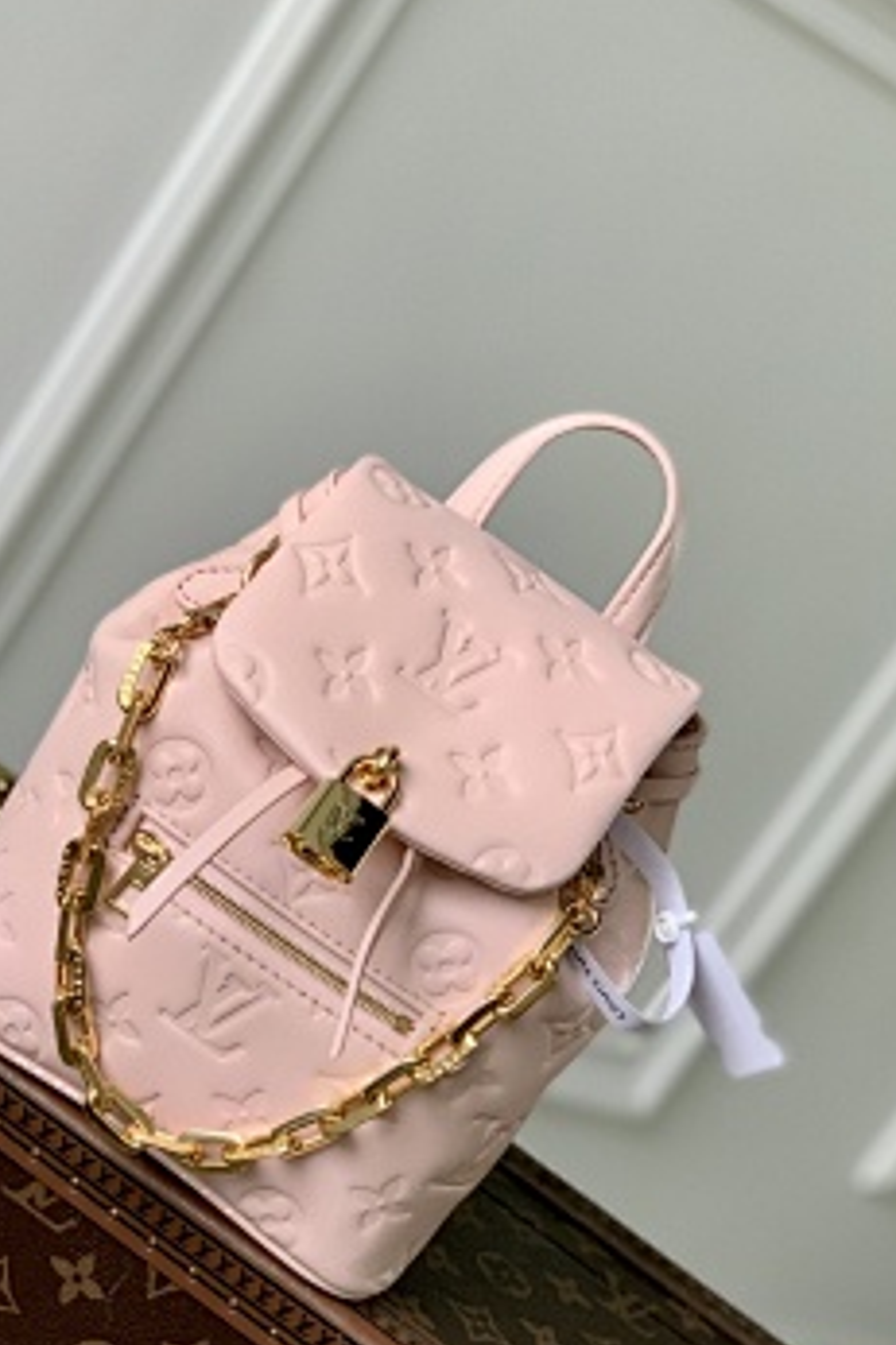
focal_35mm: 78
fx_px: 2915
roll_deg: -33.4
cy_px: 671
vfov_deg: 26.0
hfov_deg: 17.4
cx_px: 332
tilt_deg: -14.8
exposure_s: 1/119
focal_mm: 6
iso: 125
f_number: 2.4
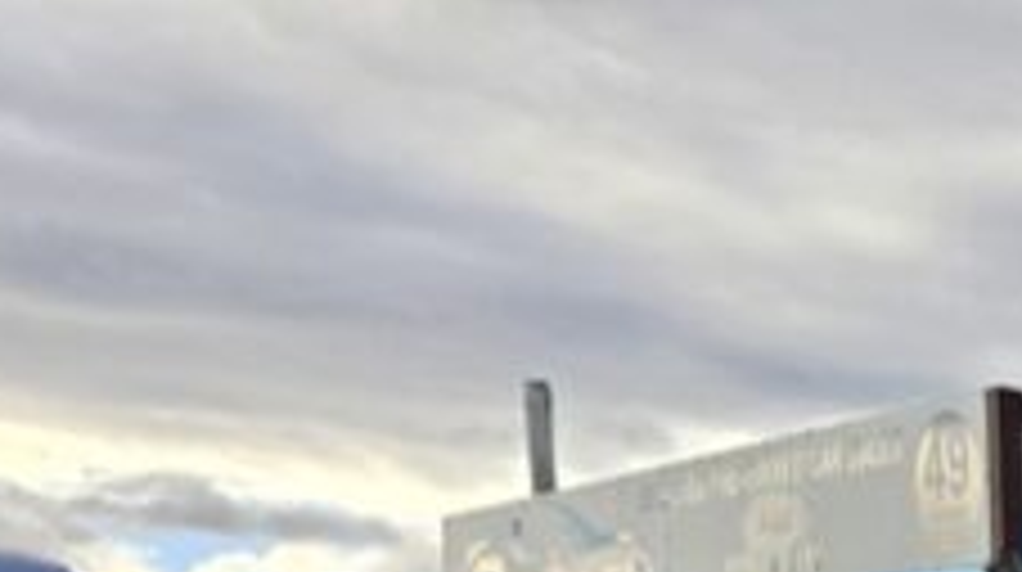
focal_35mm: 88
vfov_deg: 11.5
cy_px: 1340
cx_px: 1688
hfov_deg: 19.7
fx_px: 2382
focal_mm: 6.3
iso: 12
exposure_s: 1/335
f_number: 1.7
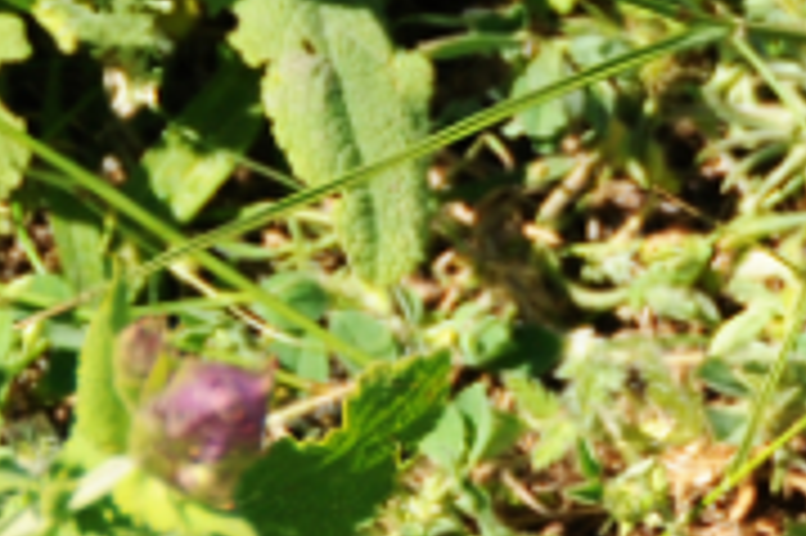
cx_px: 1405
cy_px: 0
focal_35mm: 521
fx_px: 11654
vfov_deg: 2.6
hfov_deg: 3.9
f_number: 6.3
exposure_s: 1/1250
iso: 400
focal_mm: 62
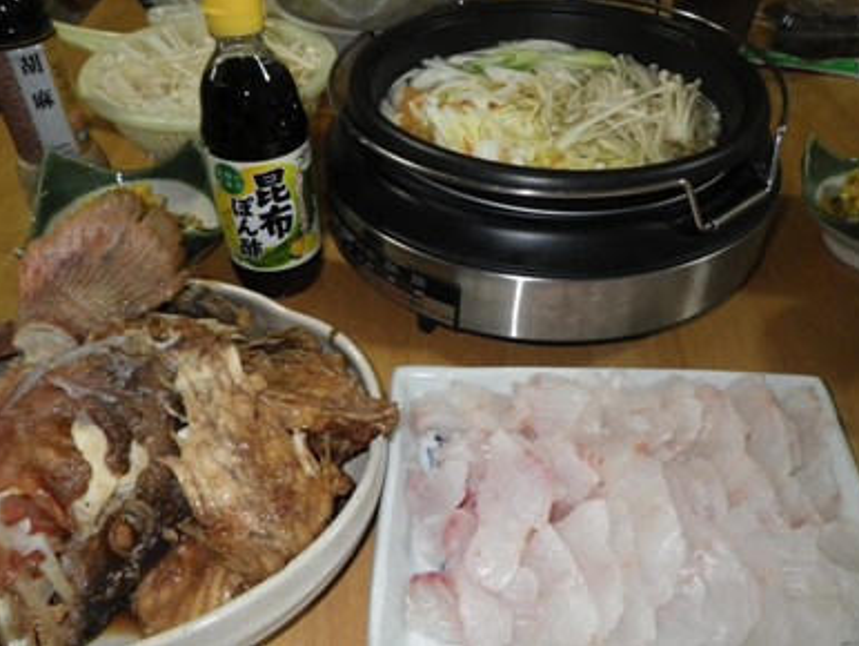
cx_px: 427
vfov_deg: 48.3
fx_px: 720
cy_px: 314
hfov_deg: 61.6
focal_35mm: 29
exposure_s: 1/50
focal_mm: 5
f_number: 3.5
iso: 400
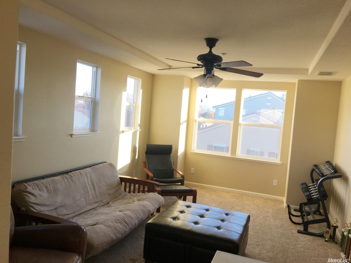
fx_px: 294
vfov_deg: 48.2
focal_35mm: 29
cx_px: 176
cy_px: 132
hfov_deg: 61.7
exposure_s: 1/120
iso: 40
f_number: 2.2
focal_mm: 4.15
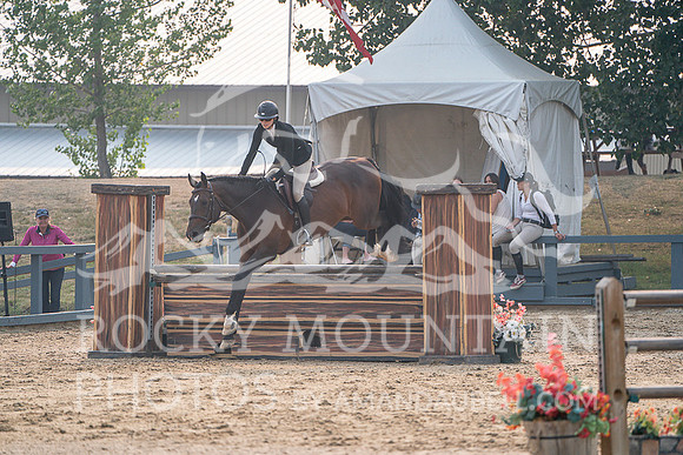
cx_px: 342
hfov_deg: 5.2
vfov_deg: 3.4
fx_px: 7590
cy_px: 228
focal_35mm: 400
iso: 500
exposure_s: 1/1000
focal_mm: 400
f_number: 5.6
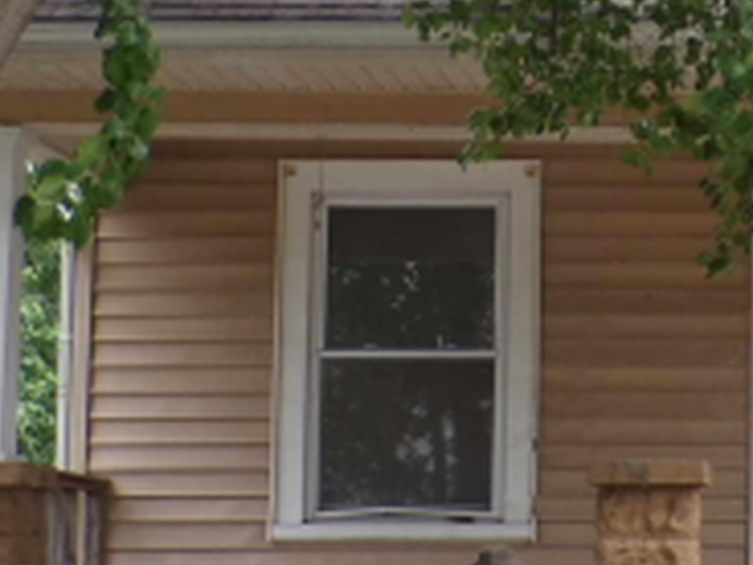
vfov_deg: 12.8
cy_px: 315
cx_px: 911
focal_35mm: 116
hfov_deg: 16.3
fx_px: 2523
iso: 100
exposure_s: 1/240
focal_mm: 5.8
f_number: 3.2
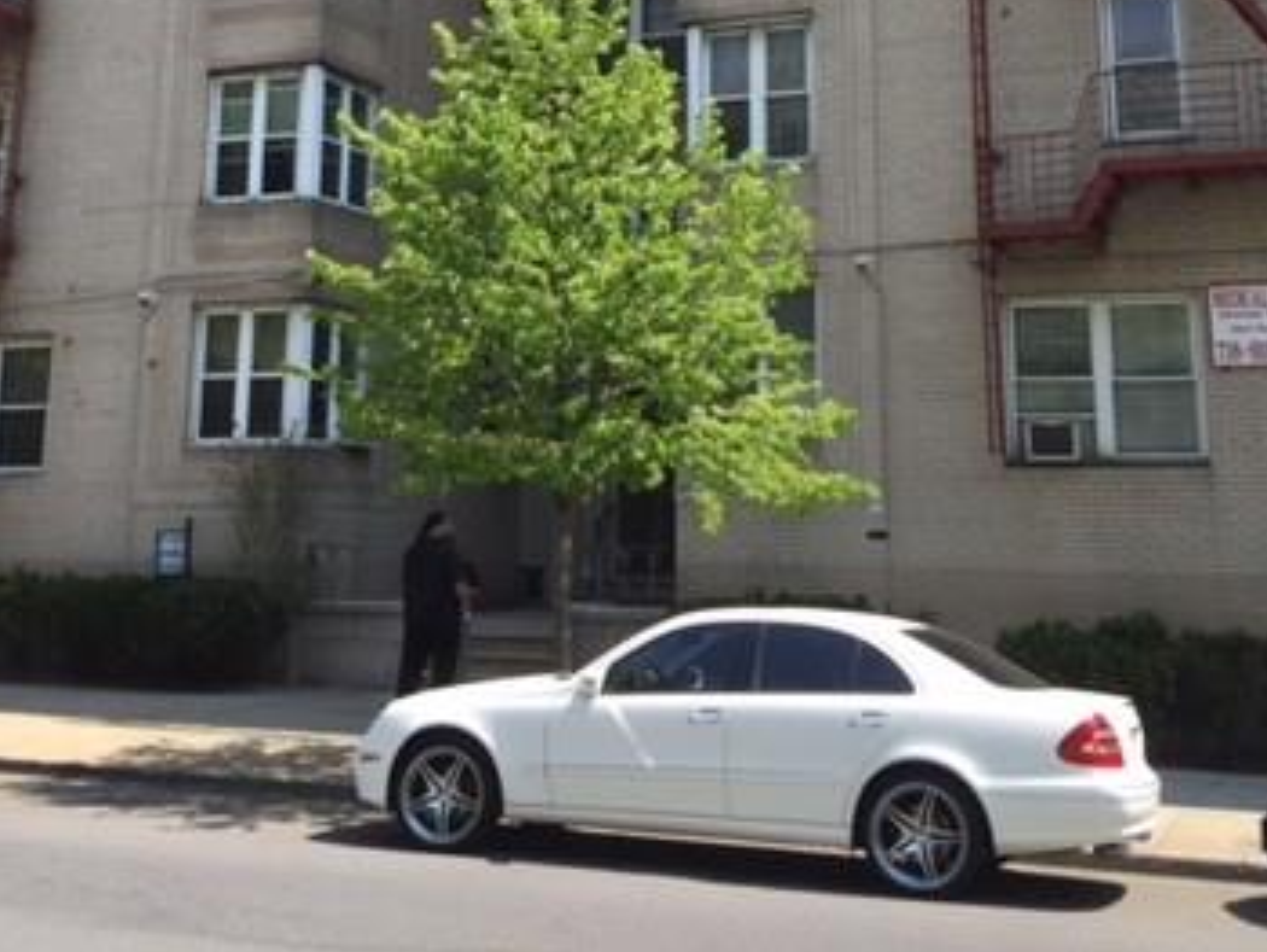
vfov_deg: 26.6
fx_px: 1941
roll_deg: -1.5
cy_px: 90
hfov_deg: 36.1
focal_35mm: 53
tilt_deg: +15.6
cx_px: 601
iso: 32
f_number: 2.2
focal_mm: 4.15
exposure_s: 1/732
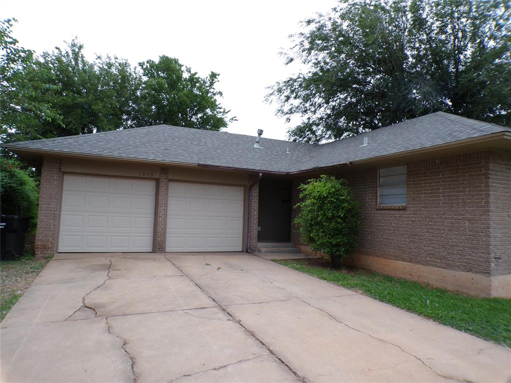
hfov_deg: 71.6
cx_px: 256
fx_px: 354
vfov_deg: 56.8
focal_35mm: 24
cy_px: 192
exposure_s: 1/50
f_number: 4.4
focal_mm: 4.3
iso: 100
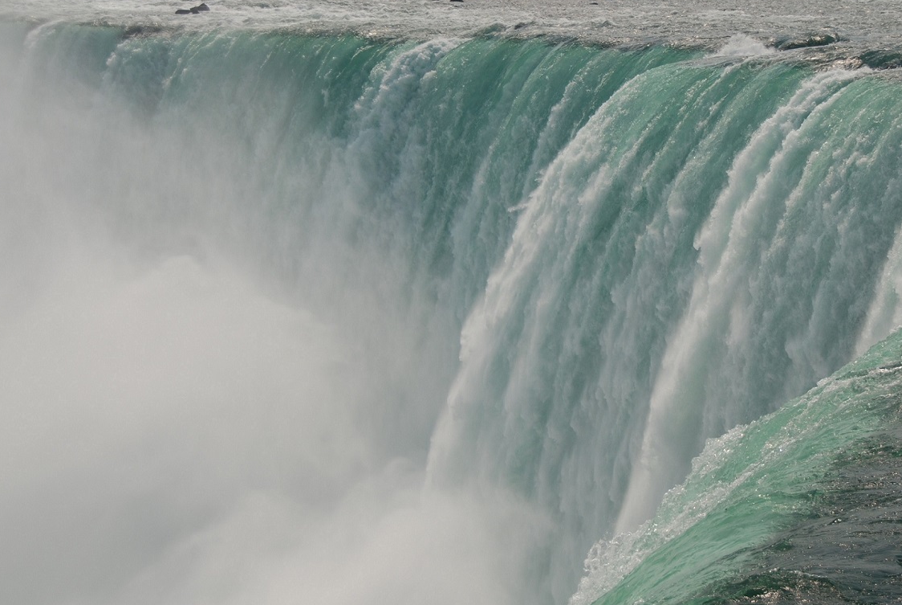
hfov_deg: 18.4
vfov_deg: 12.4
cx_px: 591
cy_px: 239
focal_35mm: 111
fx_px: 2785
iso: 100
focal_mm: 52
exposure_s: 1/640
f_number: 4.8
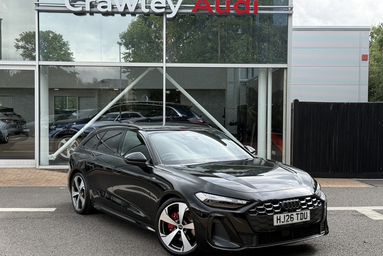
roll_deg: -0.6
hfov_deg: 39.6
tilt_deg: -1.0
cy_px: 130
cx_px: 192
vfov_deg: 27.0
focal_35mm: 50
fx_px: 532
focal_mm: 6.76
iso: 100
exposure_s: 1/1456
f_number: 1.78
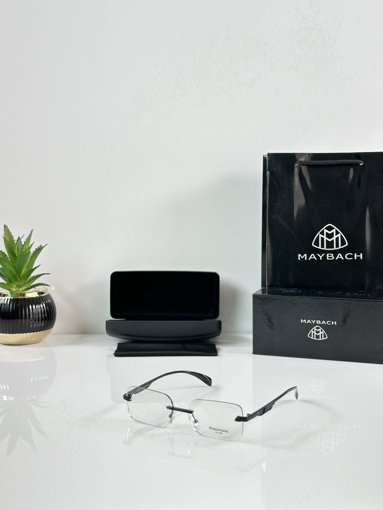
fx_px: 723
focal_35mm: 49
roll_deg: -0.1
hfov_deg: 29.7
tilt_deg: -5.4
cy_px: 251
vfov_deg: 38.9
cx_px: 193
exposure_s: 1/100
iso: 64
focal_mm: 6.86
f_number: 1.78
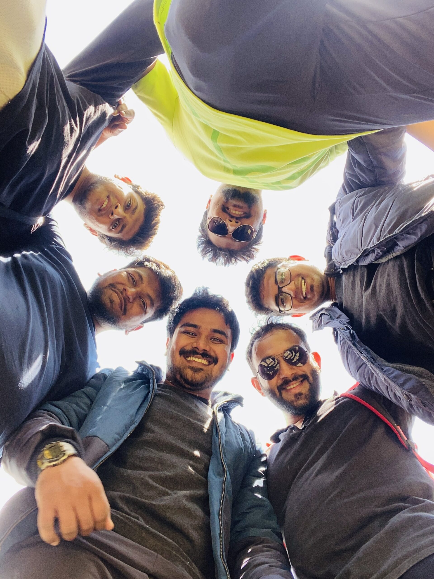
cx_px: 217
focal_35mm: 30
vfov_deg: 60.0
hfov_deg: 46.8
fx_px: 502
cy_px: 290
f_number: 2.2
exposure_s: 1/122
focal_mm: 2.71
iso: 40
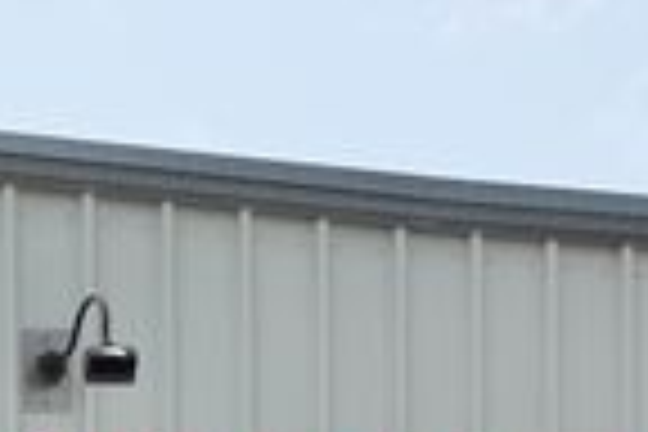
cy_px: 1076
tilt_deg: -1.7
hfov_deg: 15.9
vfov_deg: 10.4
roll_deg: +1.1
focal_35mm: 111
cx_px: -486
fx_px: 1998
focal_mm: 6.76
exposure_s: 1/4405
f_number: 1.78
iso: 80
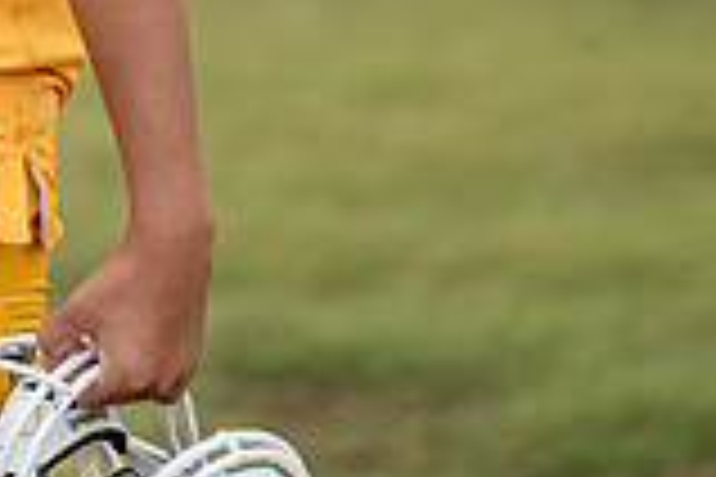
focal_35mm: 216
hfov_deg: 9.4
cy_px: -313
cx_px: -65
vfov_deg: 6.3
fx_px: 4296
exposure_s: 1/1000
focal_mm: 50
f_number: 1.2
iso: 250
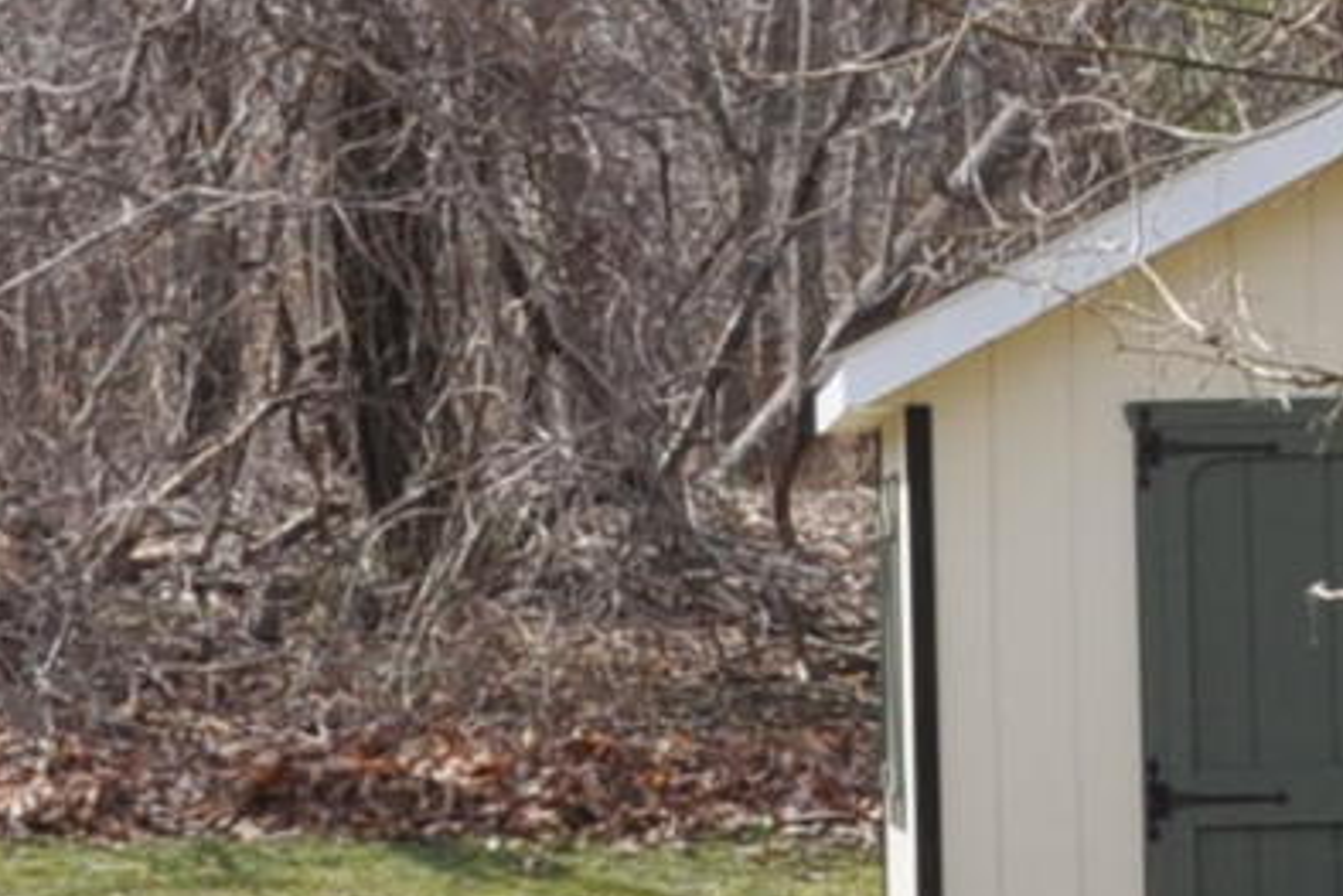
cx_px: 2042
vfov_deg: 4.3
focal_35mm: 319
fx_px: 11904
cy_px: -405
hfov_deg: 6.4
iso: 200
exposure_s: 1/200
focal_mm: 28
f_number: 10
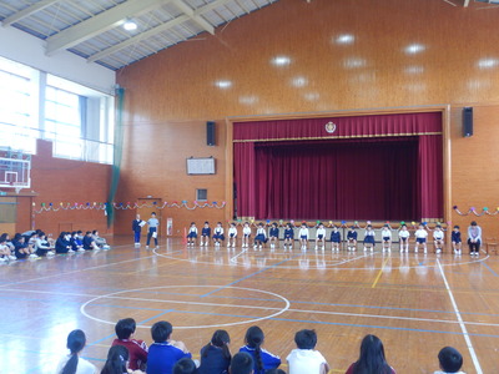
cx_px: 250
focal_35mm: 34
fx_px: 490
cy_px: 187
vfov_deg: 41.8
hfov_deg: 54.0
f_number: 4.2
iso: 280
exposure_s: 1/30
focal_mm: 6.1
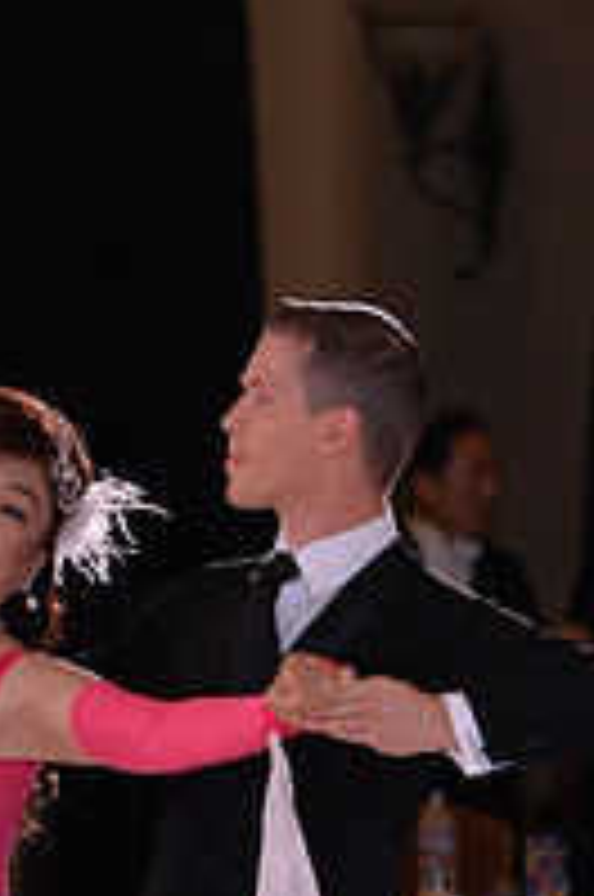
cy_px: 1117
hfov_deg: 2.3
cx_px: -47
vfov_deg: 3.5
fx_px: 14479
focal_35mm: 583
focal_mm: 200
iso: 1600
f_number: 5.6
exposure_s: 1/250
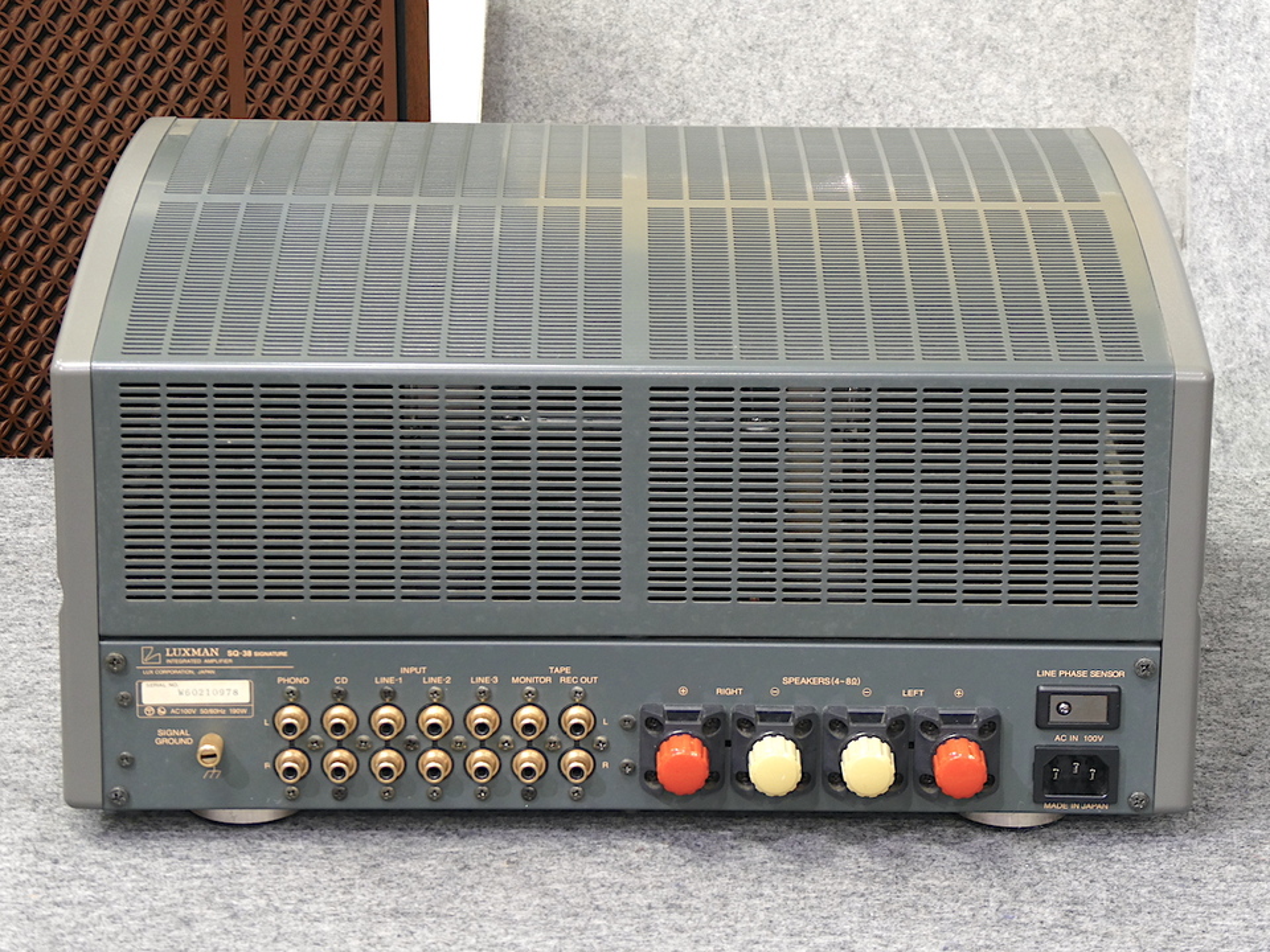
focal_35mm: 115
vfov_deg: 12.9
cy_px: 476
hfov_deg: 17.1
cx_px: 635
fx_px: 4219
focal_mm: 20.6
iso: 100
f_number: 5.1
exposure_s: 1/1.6
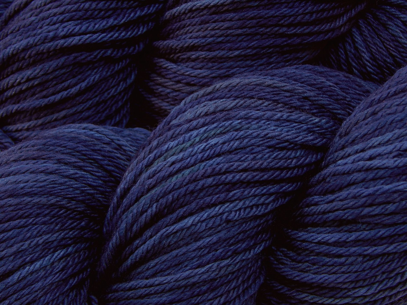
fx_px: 1670
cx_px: 204
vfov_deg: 10.4
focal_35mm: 142
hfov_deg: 13.9
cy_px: 152
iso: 125
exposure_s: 1/8
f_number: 4.9
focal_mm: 25.3
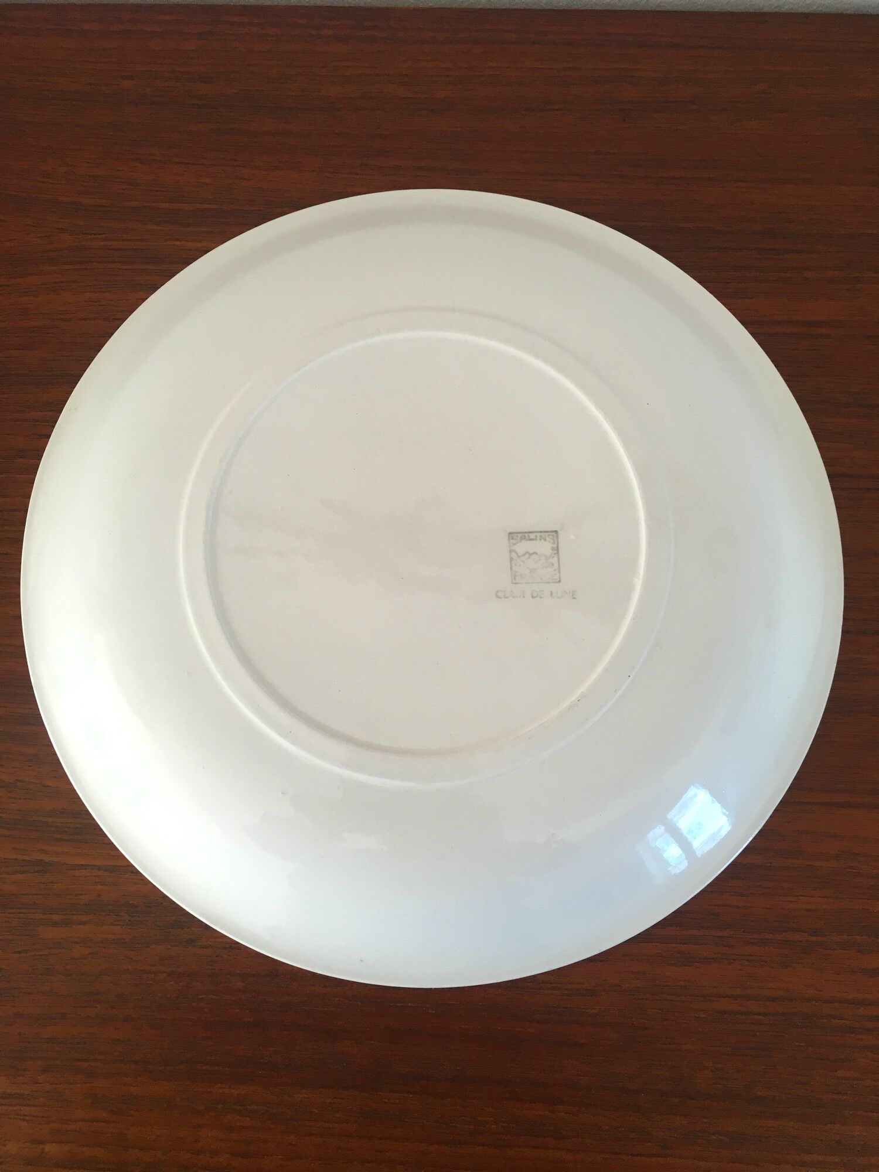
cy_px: 586
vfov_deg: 61.7
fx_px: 982
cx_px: 440
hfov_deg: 48.2
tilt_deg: -77.8
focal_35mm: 29
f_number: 2.2
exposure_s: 1/30
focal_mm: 4.15
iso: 25
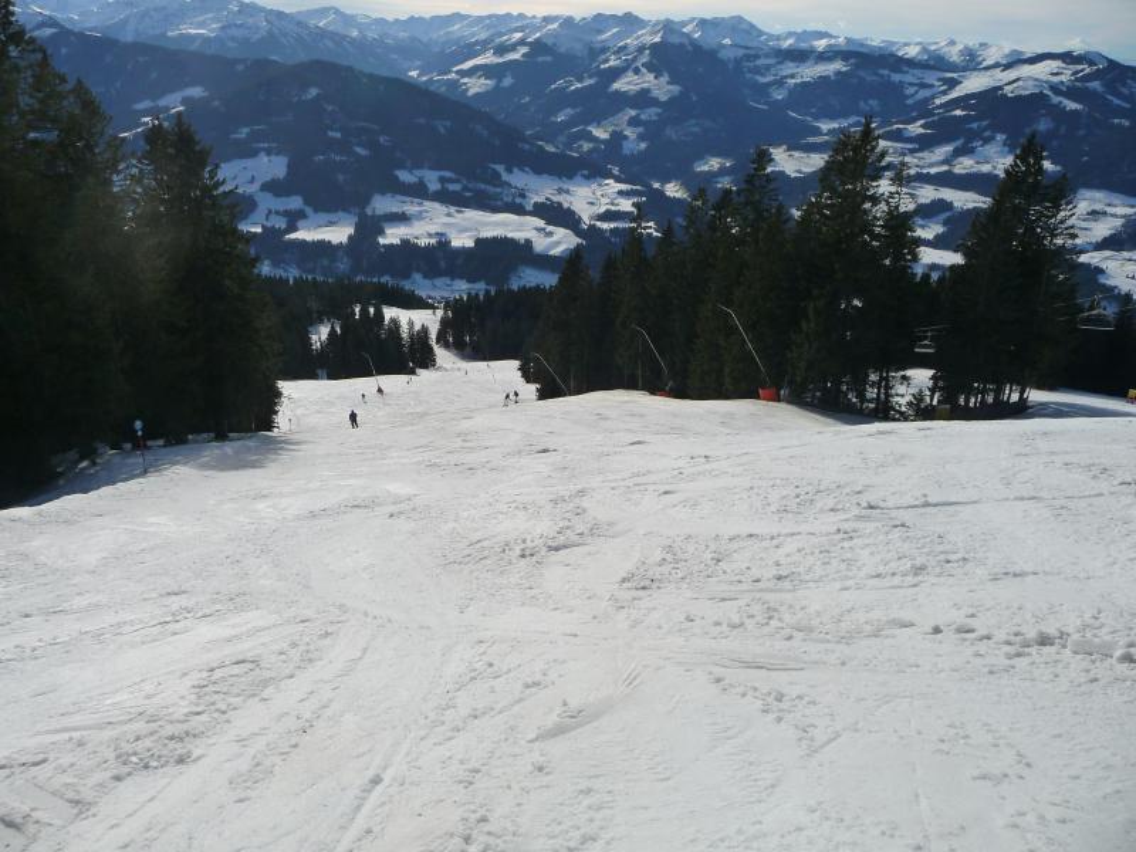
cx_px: 568
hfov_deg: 63.4
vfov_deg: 49.7
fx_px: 919
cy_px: 426
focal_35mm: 28
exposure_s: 1/500
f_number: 8
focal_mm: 4.7
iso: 160
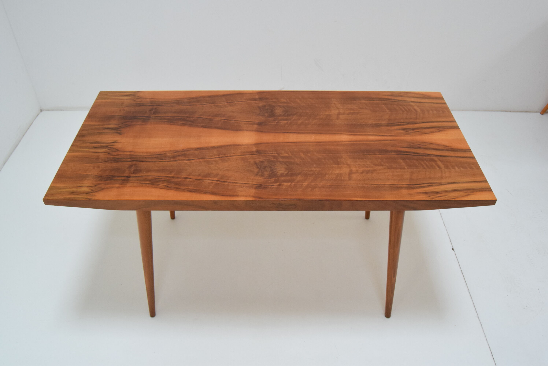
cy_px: 183
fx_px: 434
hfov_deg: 64.5
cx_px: 274
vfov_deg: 45.7
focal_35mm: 28
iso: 1600
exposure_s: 1/160
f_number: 6.3
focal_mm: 19
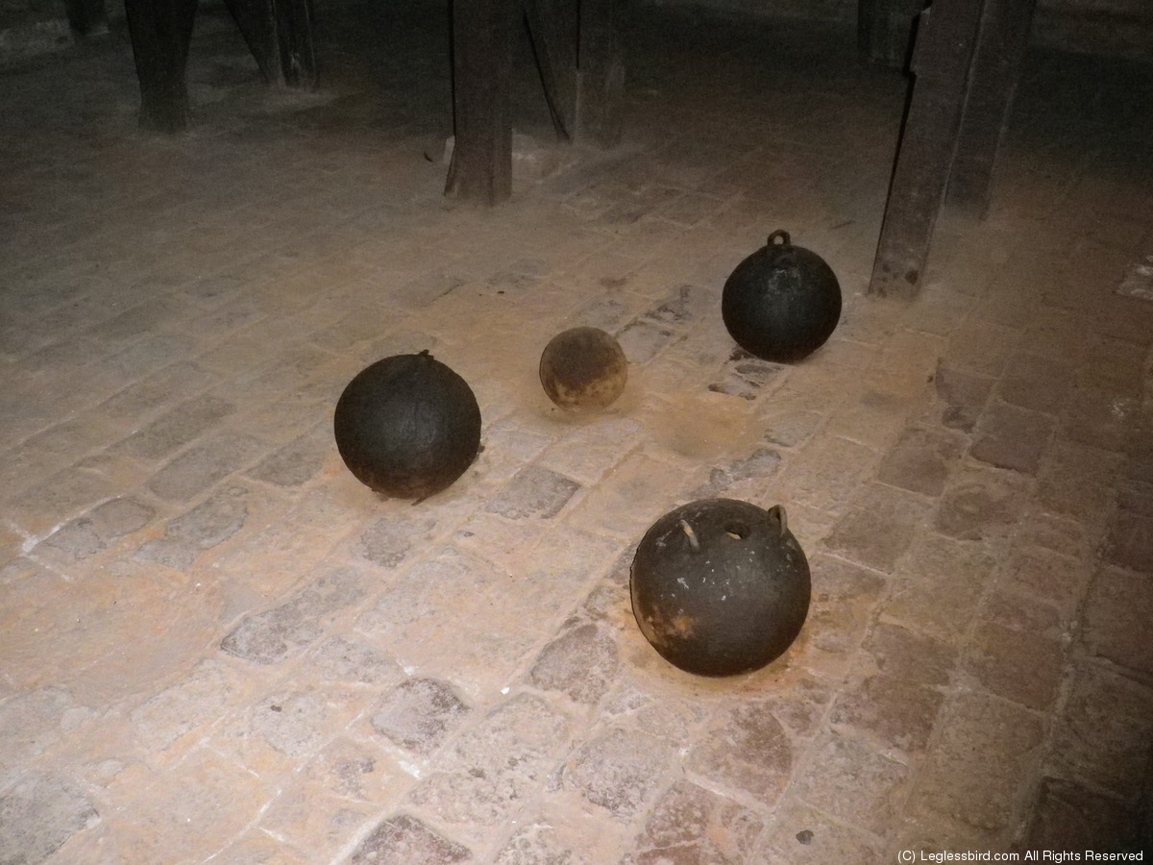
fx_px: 1132
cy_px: 432
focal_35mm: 34
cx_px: 576
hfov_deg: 54.0
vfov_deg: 41.8
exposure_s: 1/50
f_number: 3.5
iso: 800
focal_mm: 6.1
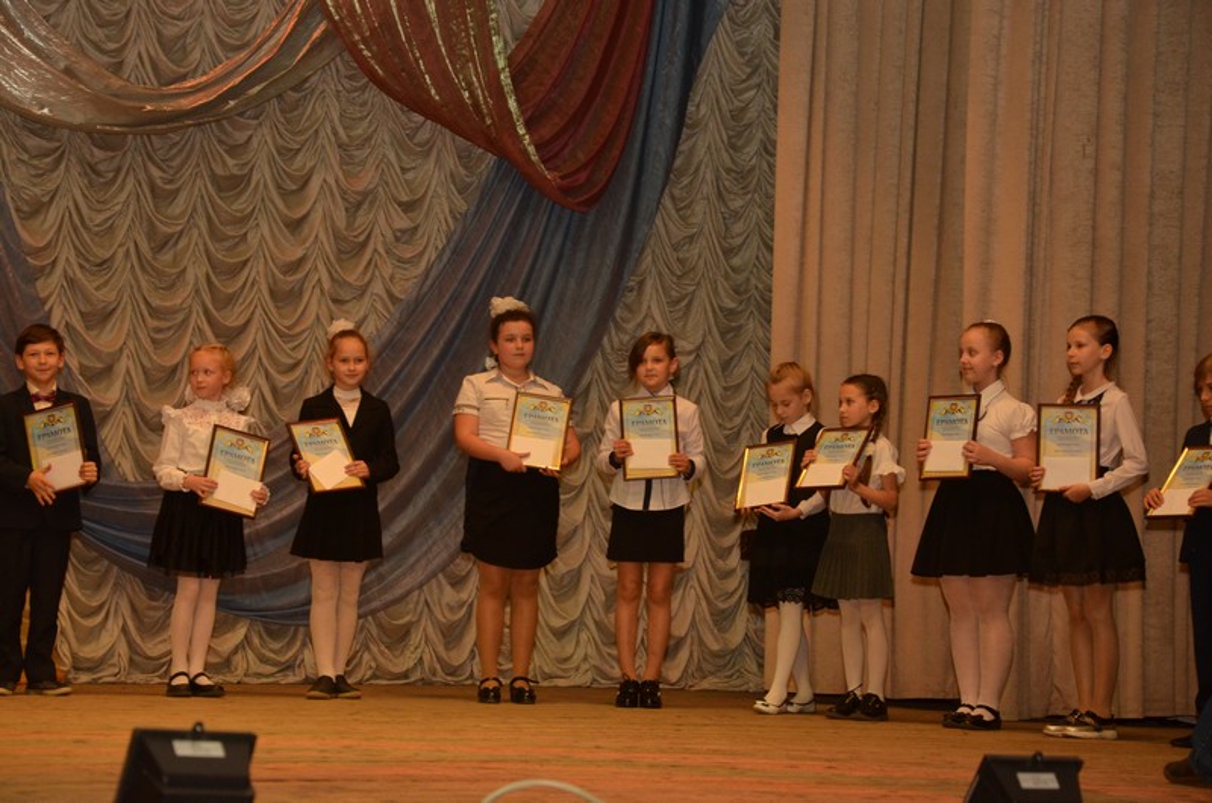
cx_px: 606
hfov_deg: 19.5
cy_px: 402
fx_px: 3528
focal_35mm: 105
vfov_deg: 13.0
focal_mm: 70
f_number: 6.3
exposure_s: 1/125
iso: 1250
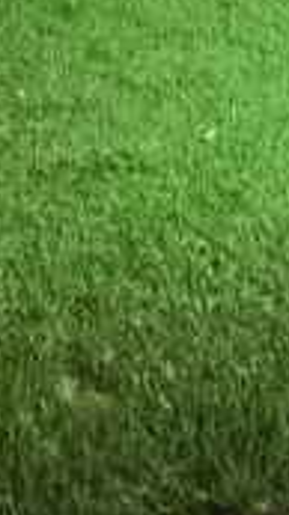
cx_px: -83
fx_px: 1721
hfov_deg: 9.4
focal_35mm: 126
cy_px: -640
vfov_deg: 13.5
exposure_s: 1/15
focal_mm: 4.71
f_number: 1.7
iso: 4000
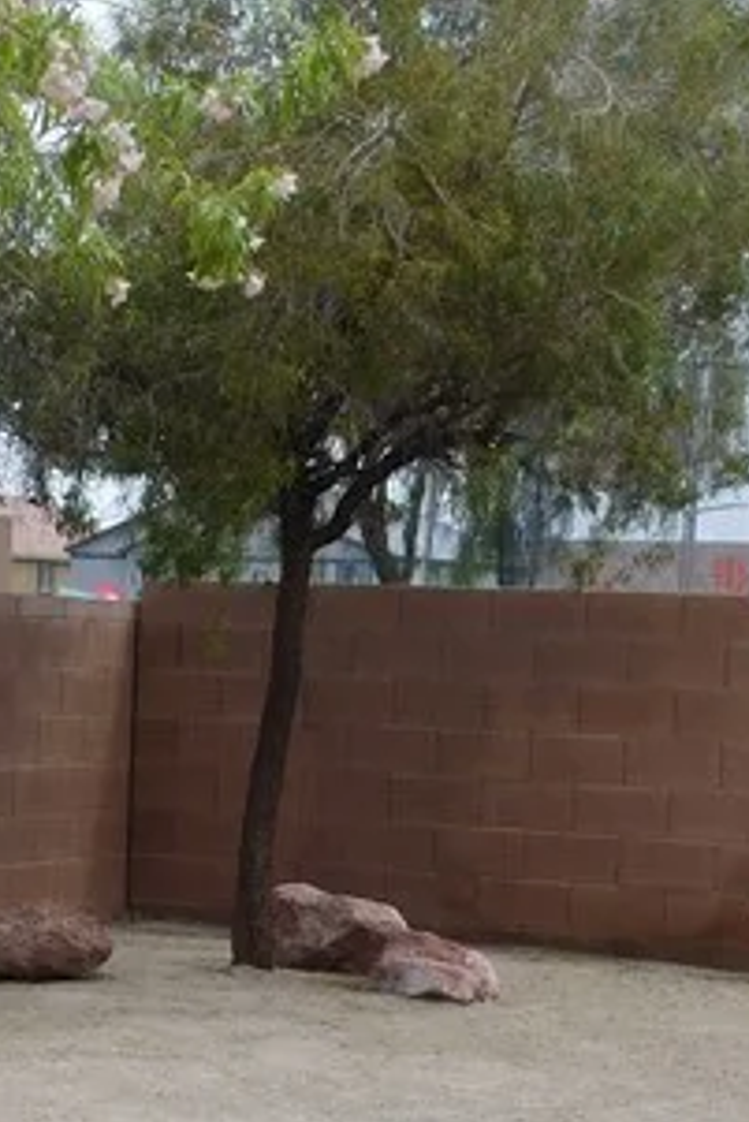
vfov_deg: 19.1
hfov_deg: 12.9
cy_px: 861
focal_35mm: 106
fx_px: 3304
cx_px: 112
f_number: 3.2
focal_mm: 5.3
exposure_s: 1/1000
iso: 125
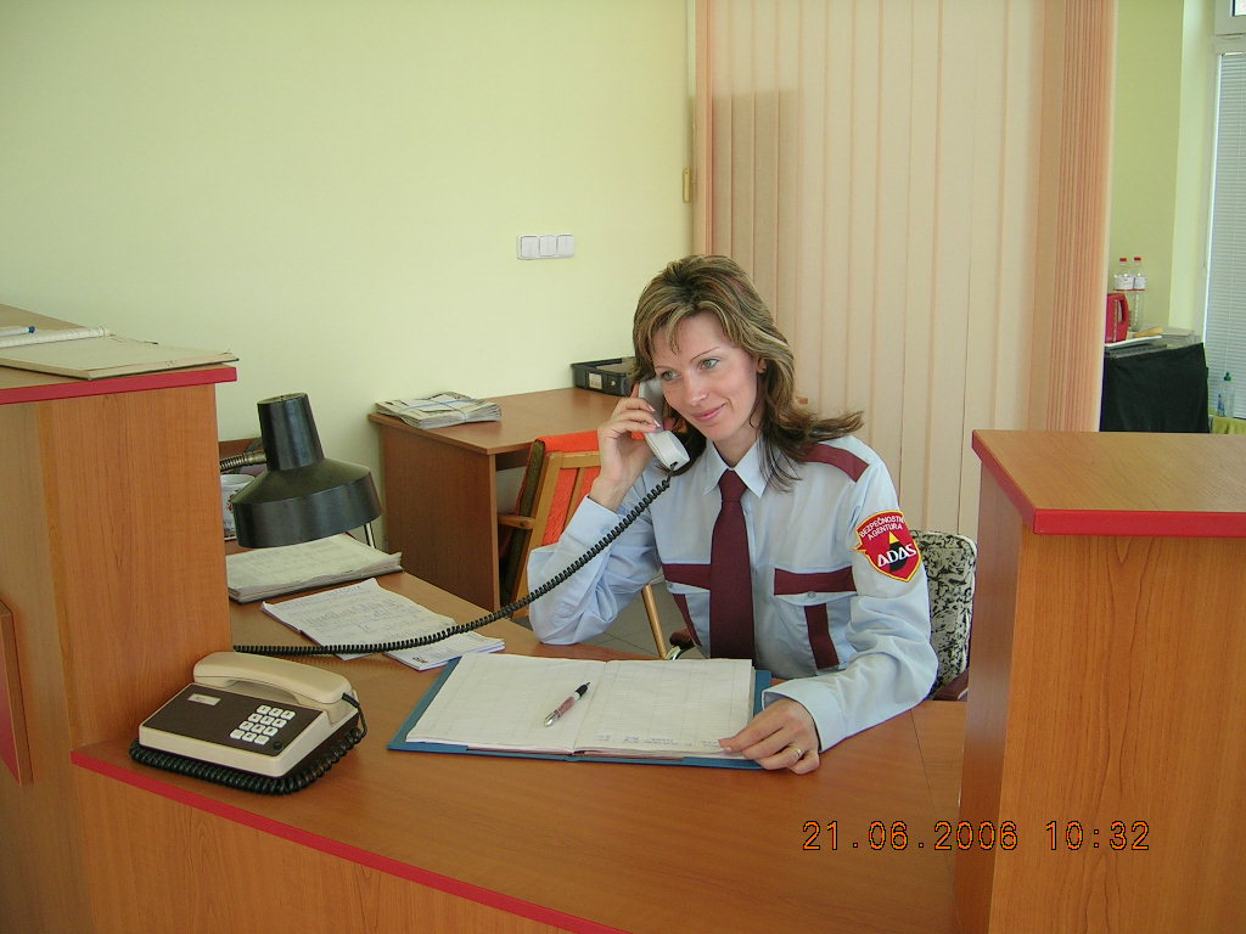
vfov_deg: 40.7
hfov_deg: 52.6
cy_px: 467
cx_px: 623
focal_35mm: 35
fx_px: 1260
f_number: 2.8
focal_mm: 5.4
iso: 50
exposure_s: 1/95.8
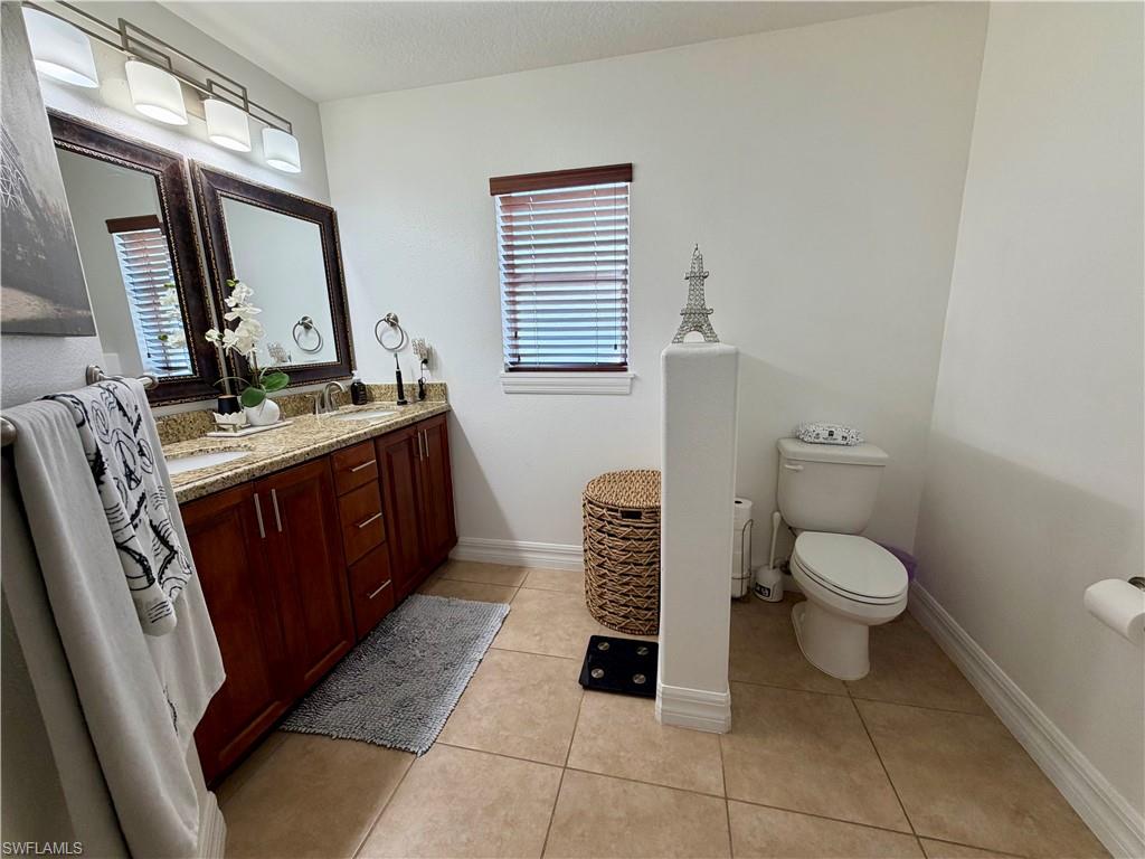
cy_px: 430
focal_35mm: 14
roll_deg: +2.2
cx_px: 572
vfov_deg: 85.7
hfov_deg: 102.1
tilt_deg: -11.8
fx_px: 463
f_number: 2.2
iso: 100
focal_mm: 2.22
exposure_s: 1/120
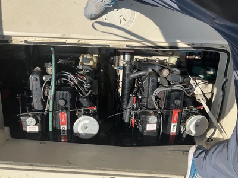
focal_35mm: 29
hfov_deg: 61.7
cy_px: 89
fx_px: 199
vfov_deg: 48.2
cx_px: 119
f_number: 1.8
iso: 25
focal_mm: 3
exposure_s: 1/1786
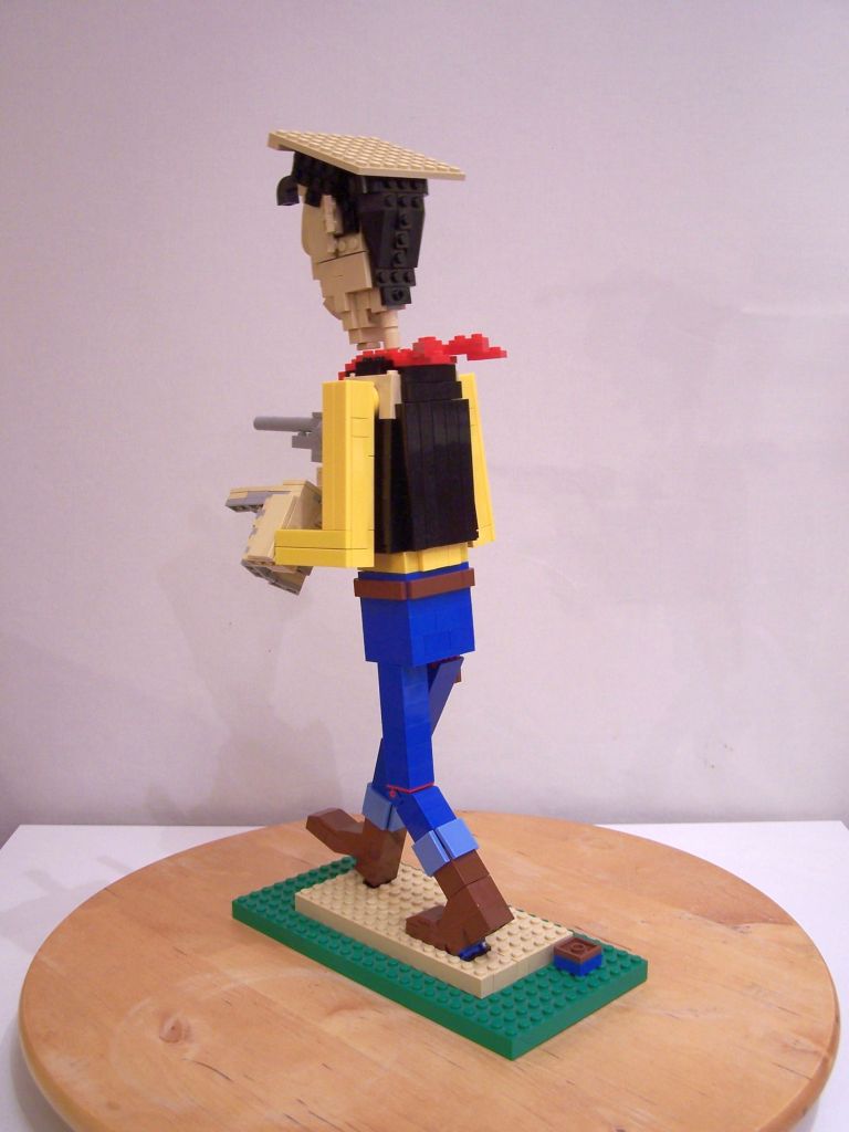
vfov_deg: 49.0
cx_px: 424
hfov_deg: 37.7
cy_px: 566
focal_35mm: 38
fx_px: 1243
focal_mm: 6.3
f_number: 2.8
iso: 80
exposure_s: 1/3
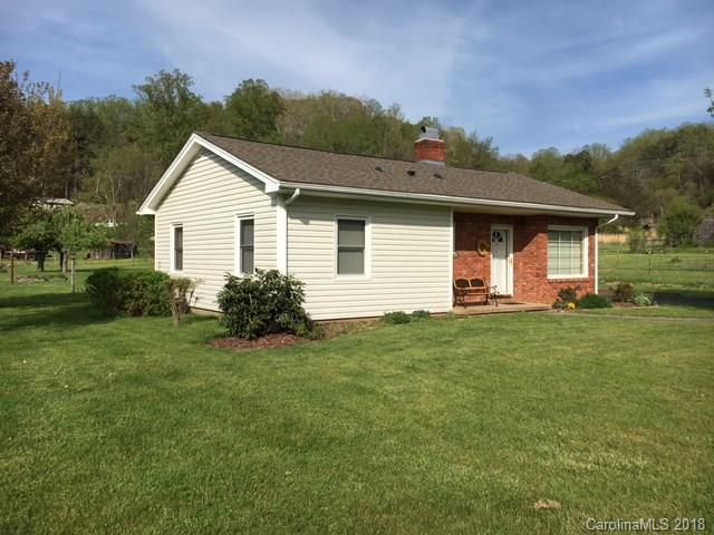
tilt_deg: +0.6
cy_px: 268
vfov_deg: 48.2
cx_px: 357
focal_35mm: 29
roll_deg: -0.2
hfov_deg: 61.7
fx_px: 598
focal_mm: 4.15
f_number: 2.2
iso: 25
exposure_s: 1/2747
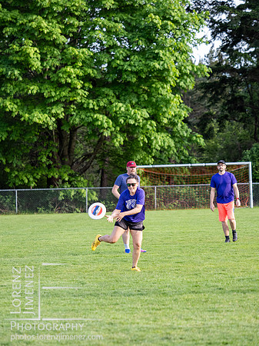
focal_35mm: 212
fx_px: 2117
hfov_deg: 7.0
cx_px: 130
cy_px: 173
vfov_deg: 9.3
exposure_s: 1/1000
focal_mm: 106
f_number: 2.8
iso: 640
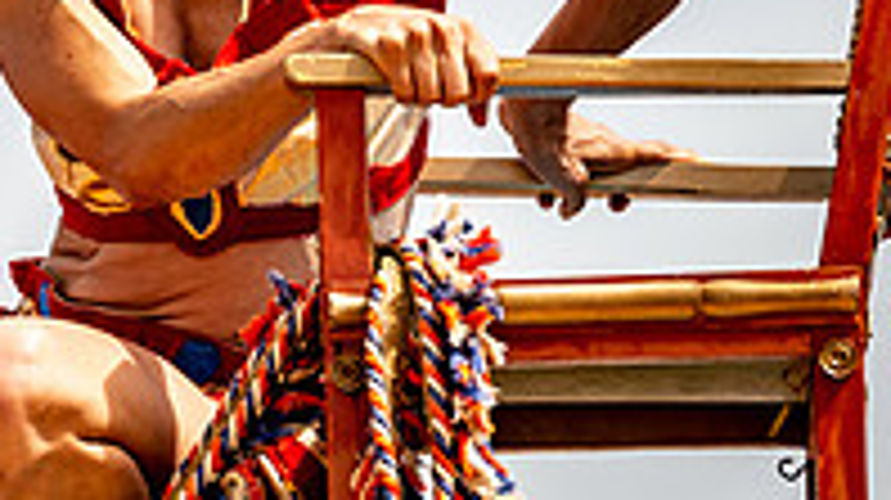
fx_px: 13125
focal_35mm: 556
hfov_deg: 3.9
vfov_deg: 2.2
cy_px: 117
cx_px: 4
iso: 100
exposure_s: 1/1600
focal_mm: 170
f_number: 5
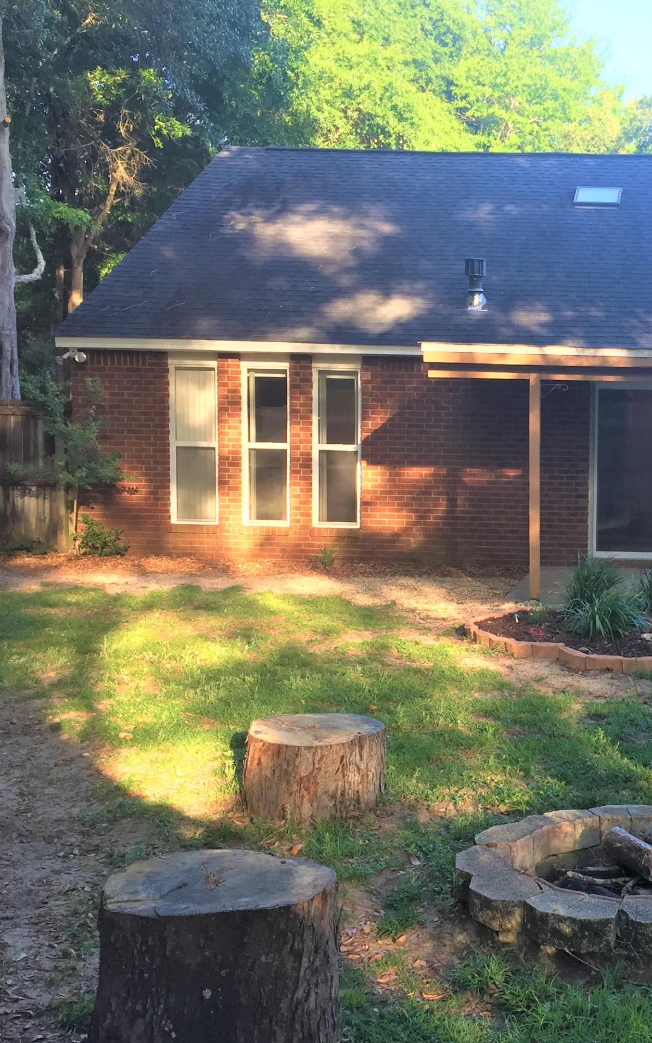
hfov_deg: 26.6
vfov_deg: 43.4
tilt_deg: -5.9
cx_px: 642
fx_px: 1308
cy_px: 569
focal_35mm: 46
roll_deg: -1.7
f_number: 2.2
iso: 32
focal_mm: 4.15
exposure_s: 1/120
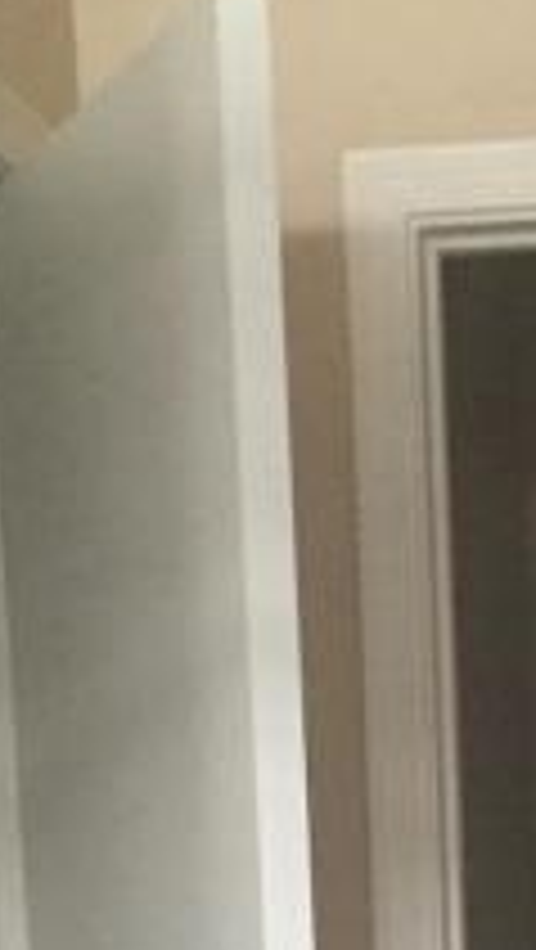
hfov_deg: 10.5
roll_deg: +1.3
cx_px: 545
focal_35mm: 115
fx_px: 2900
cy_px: 1337
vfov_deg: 17.2
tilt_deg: -8.0
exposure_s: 1/24
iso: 250
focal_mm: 4.15
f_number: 2.2
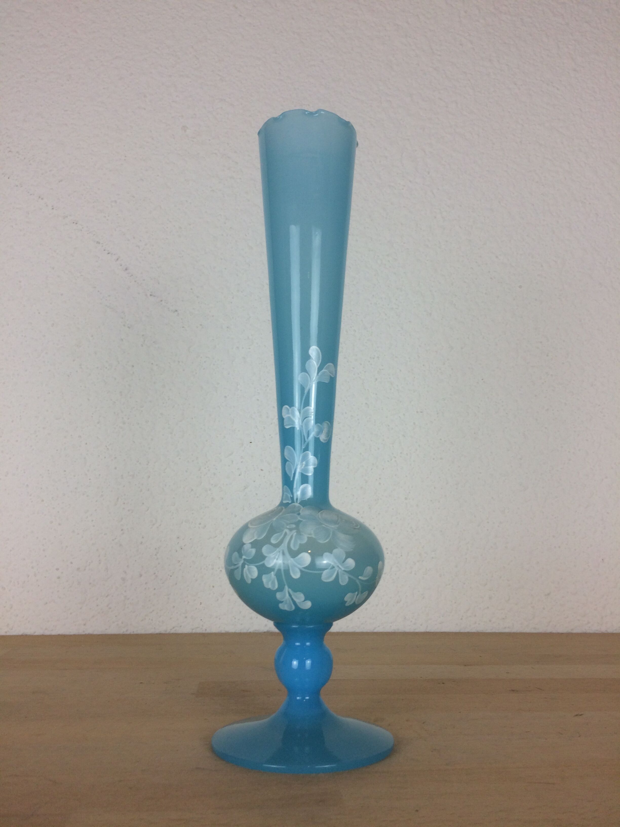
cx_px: 310
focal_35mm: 29
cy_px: 414
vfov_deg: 61.7
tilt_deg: +11.0
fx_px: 693
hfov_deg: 48.2
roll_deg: +0.9
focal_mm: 4.15
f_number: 2.2
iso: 50
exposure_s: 1/100
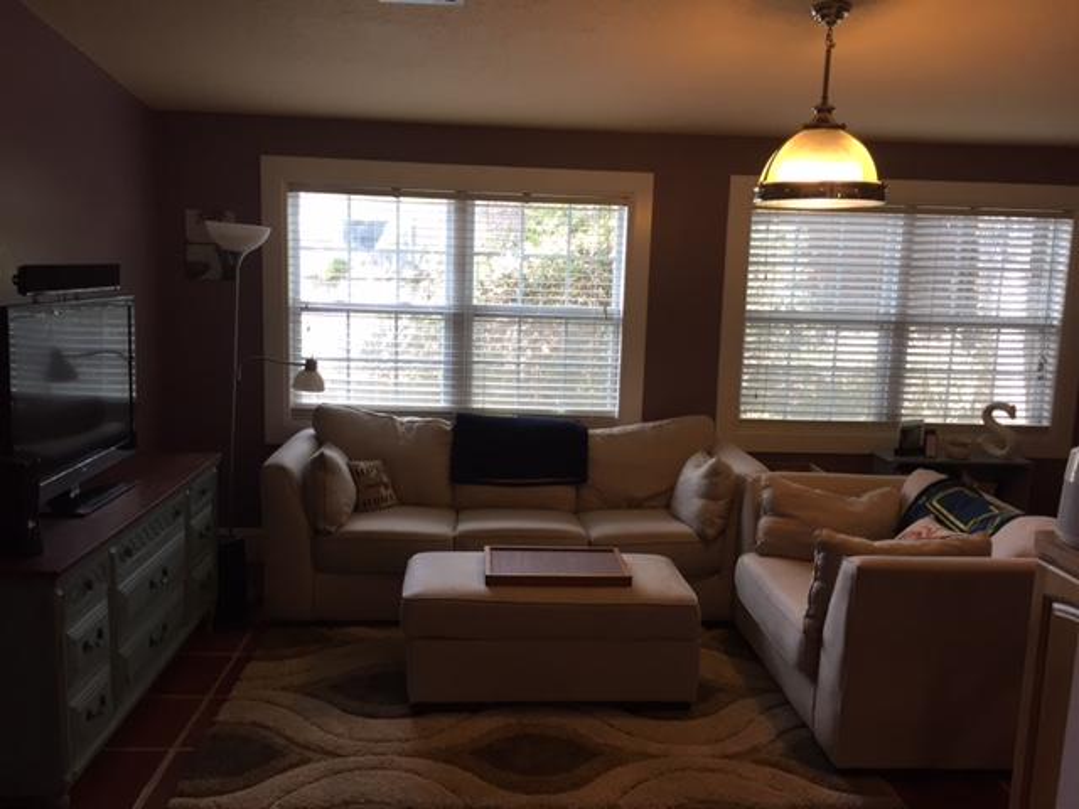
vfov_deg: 48.2
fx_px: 904
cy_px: 404
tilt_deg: -8.3
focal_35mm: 29
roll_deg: -1.8
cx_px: 540
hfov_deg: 61.7
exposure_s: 1/30
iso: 32
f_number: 2.2
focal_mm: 4.15
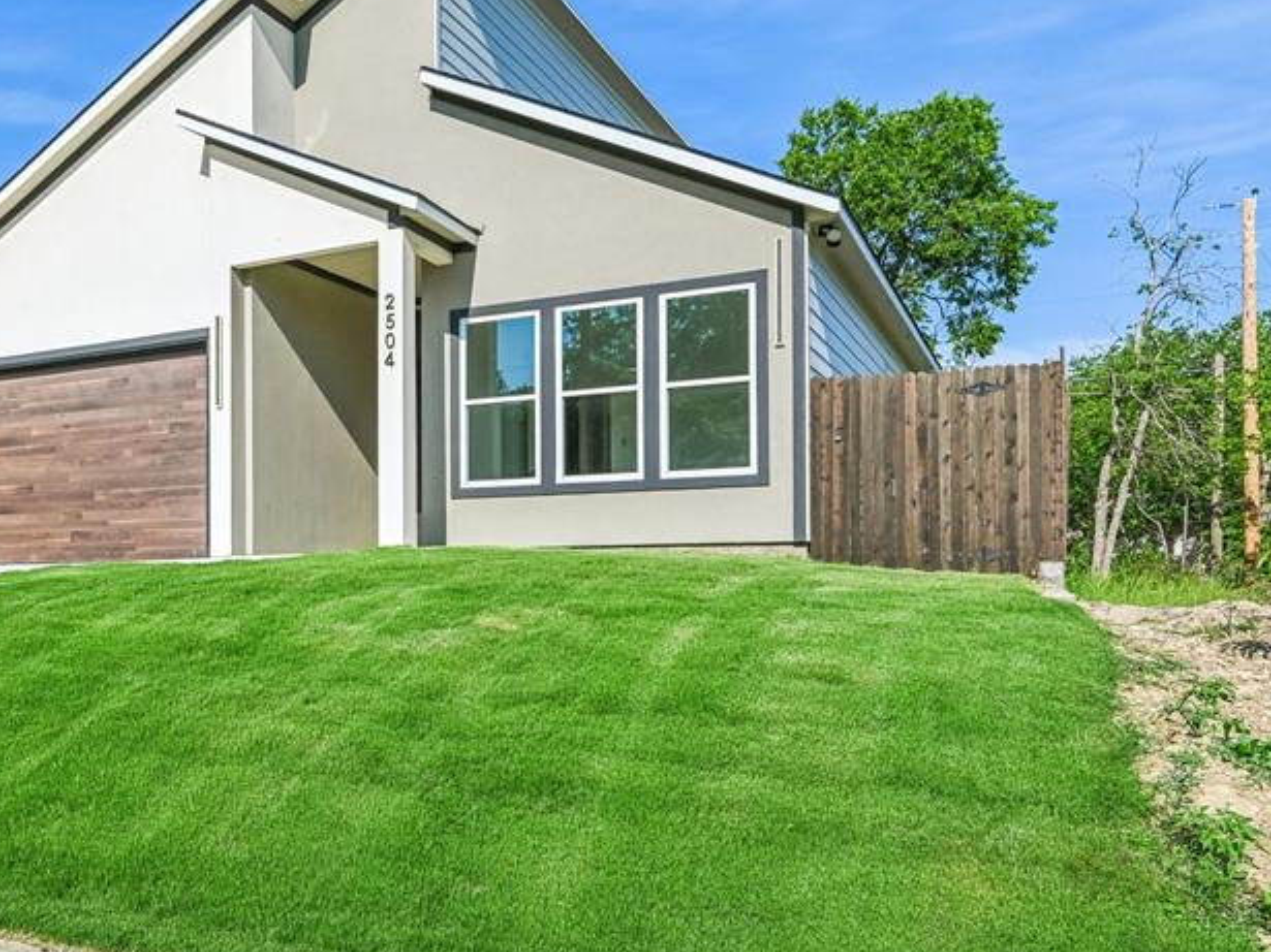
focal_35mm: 32
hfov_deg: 54.1
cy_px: 374
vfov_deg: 43.9
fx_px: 1175
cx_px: 314
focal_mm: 20
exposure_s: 1/1600
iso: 400
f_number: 8
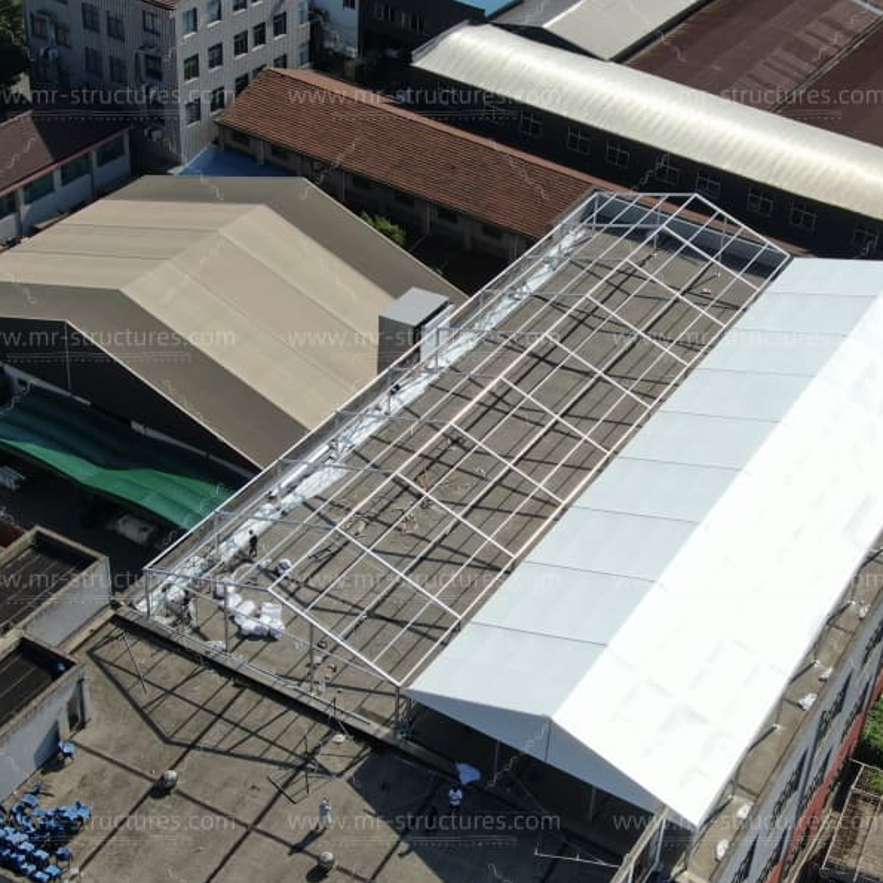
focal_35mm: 57
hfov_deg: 29.9
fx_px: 1645
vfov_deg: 30.0
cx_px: 557
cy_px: 444
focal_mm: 8.6
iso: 100
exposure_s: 1/1250
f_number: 3.8
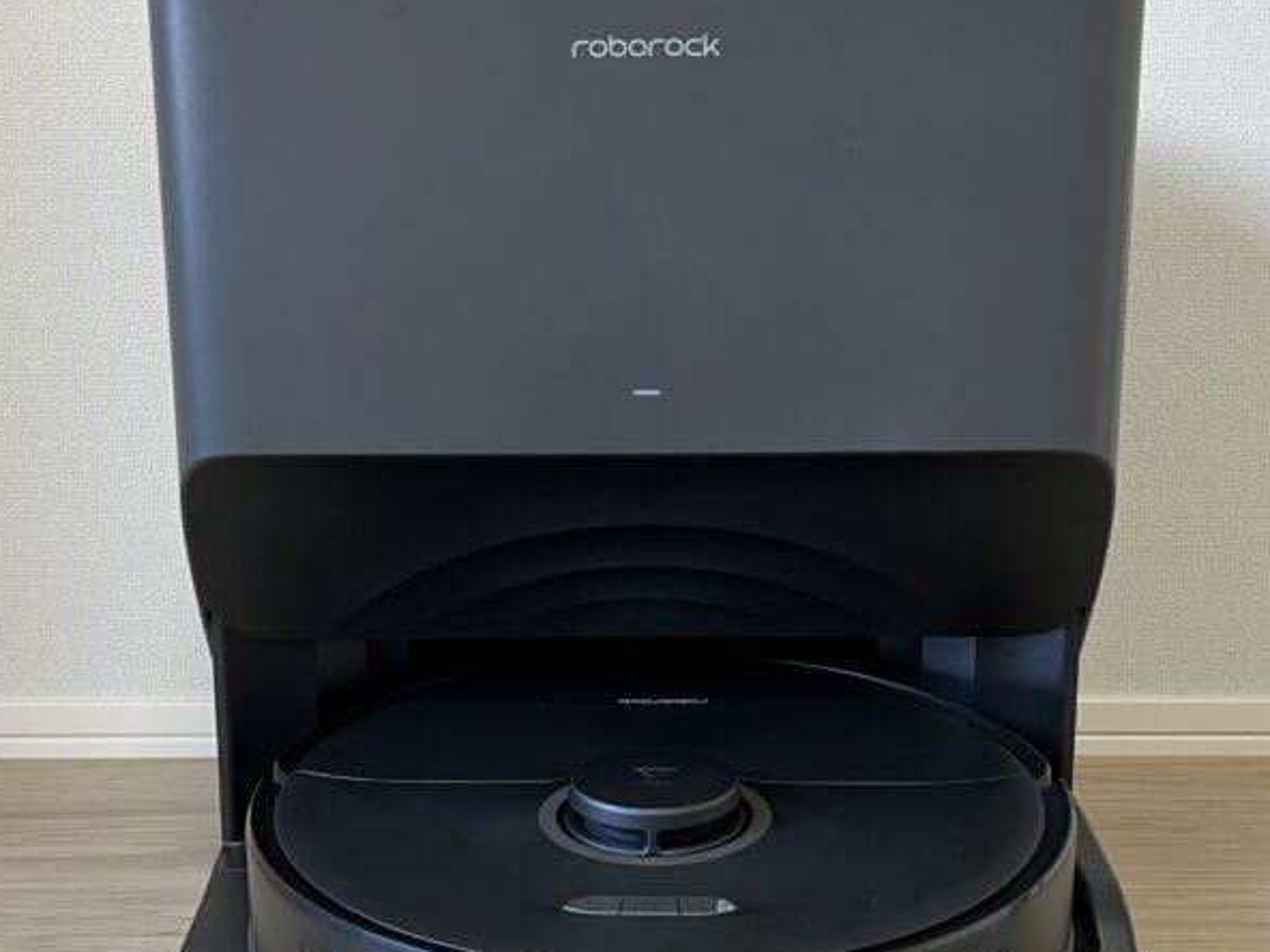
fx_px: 1651
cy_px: 607
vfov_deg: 32.0
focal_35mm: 45
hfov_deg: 42.1
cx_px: 622
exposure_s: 1/50
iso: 100
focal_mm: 5.7
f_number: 1.5
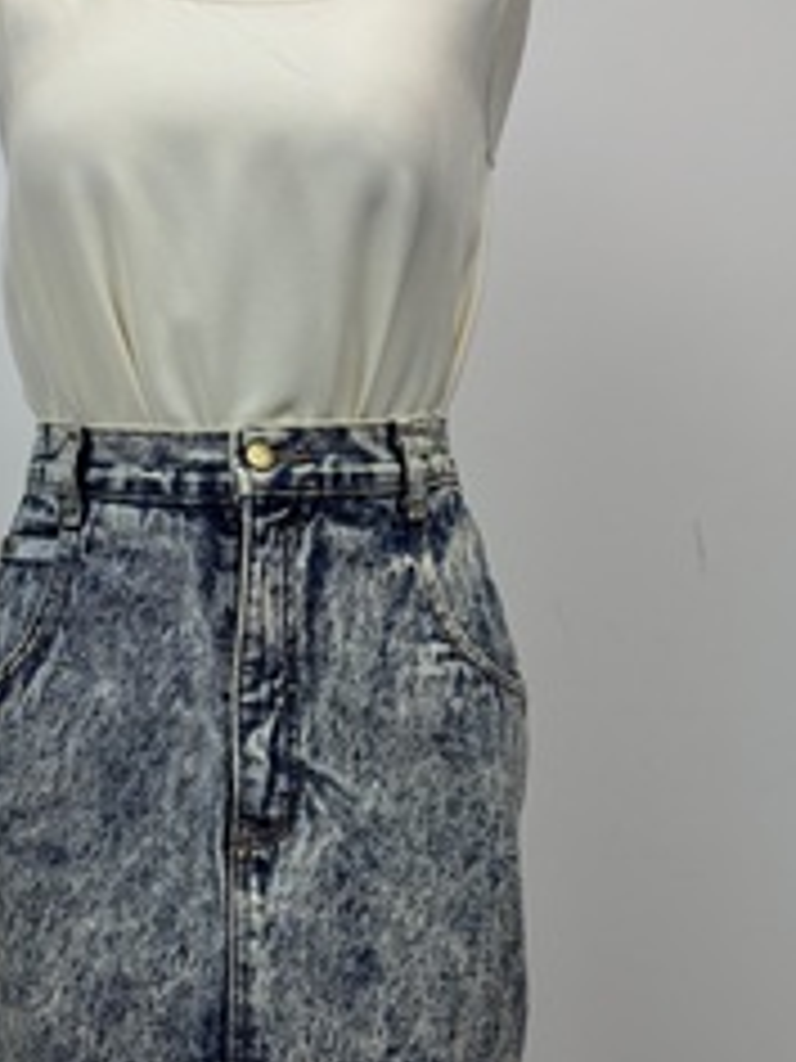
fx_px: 1349
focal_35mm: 44
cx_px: 265
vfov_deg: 42.8
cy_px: 608
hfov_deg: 32.6
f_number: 1.6
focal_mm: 5.96
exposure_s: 1/441
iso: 50
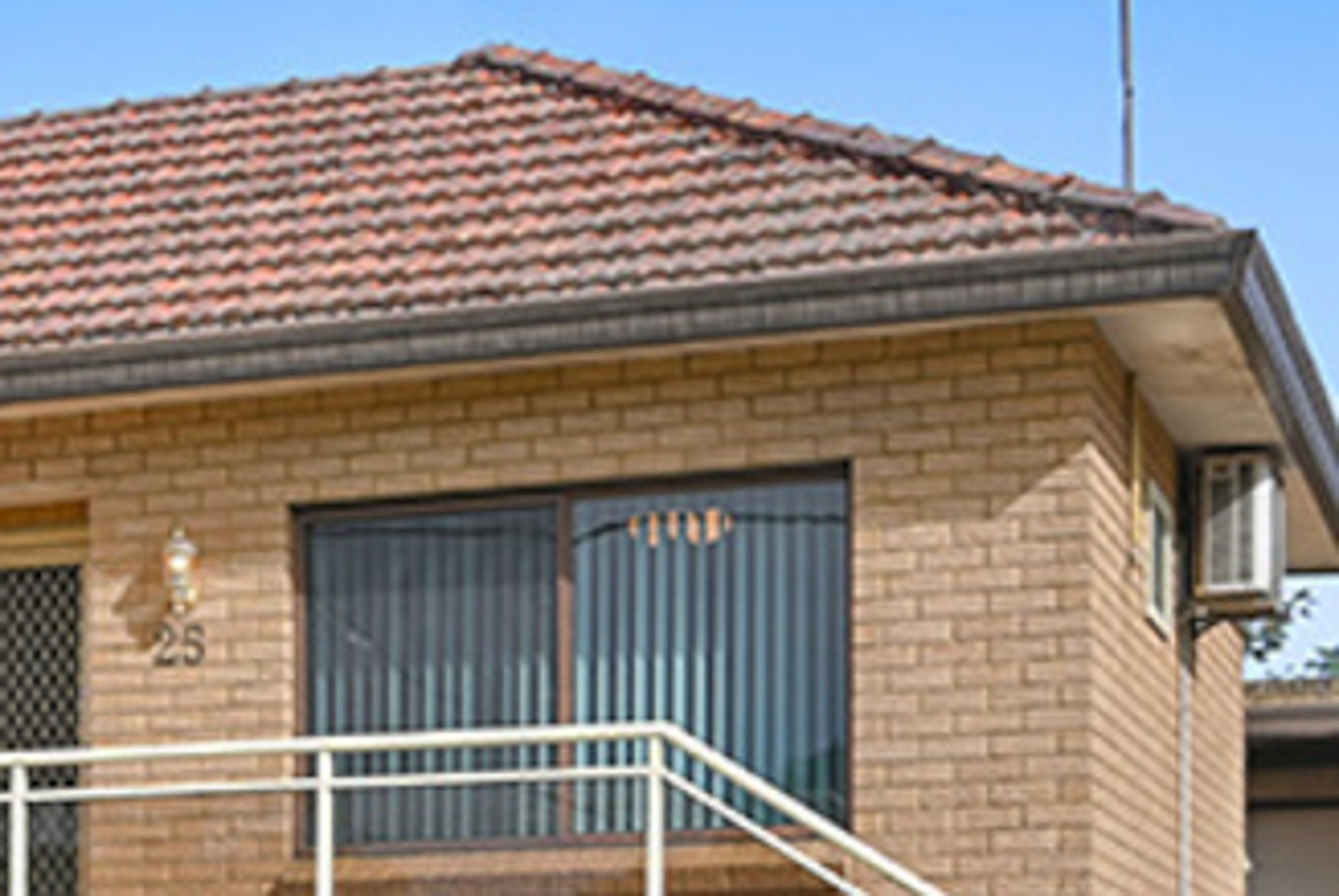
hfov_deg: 32.9
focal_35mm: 47
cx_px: -336
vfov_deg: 28.7
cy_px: 444
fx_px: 1750
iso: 220
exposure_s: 1/60
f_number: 4
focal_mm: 10
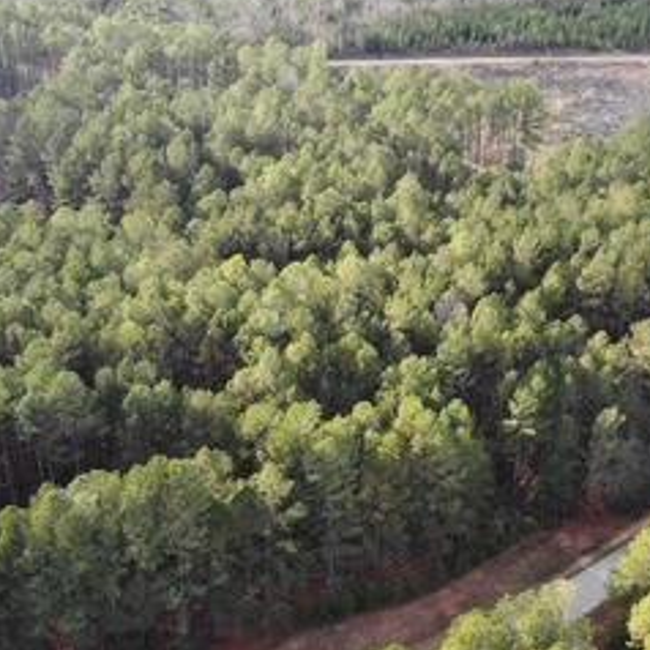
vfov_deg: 30.0
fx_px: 1211
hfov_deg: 29.7
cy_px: 396
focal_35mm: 57
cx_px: 472
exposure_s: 1/112
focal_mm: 4.5
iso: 100
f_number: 2.8
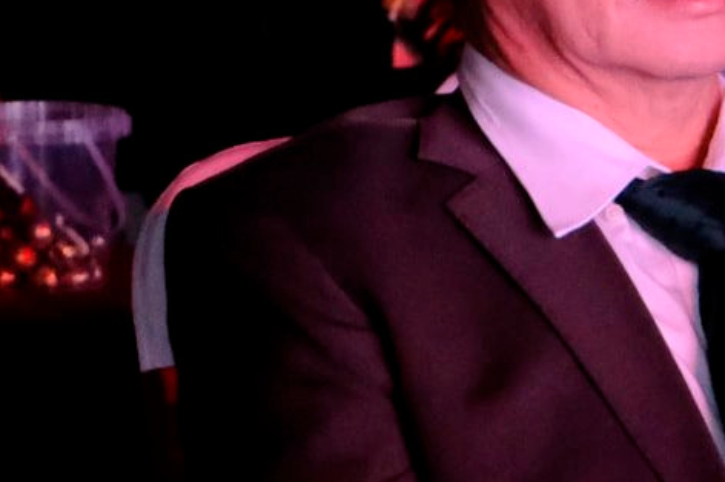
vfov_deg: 6.0
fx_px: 4588
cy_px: 117
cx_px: -307
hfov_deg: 8.8
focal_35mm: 228
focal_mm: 37.6
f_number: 4
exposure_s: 1/30
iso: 6400
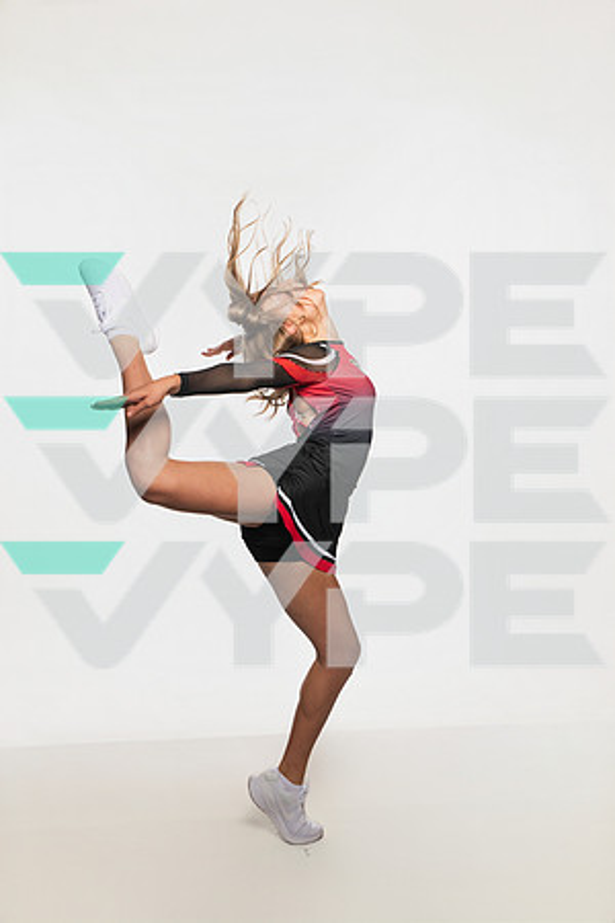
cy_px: 462
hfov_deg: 29.2
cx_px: 308
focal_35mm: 46
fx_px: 1179
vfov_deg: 42.7
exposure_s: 1/200
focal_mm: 46
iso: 500
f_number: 6.3
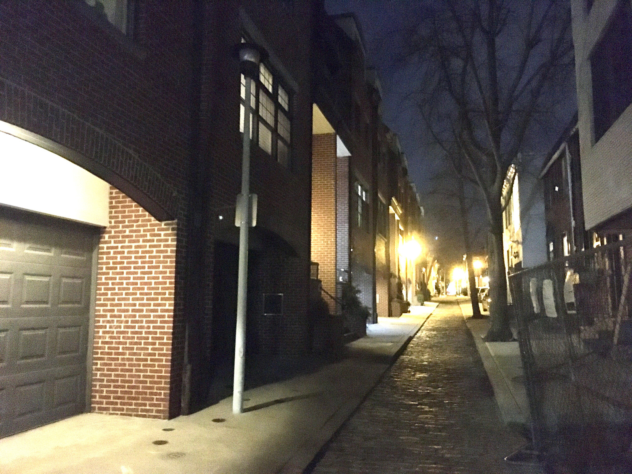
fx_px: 529
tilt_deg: +6.9
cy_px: 237
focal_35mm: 29
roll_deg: +0.7
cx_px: 316
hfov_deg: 61.7
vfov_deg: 48.2
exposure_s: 1/15
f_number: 2.2
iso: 2000
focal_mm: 4.15
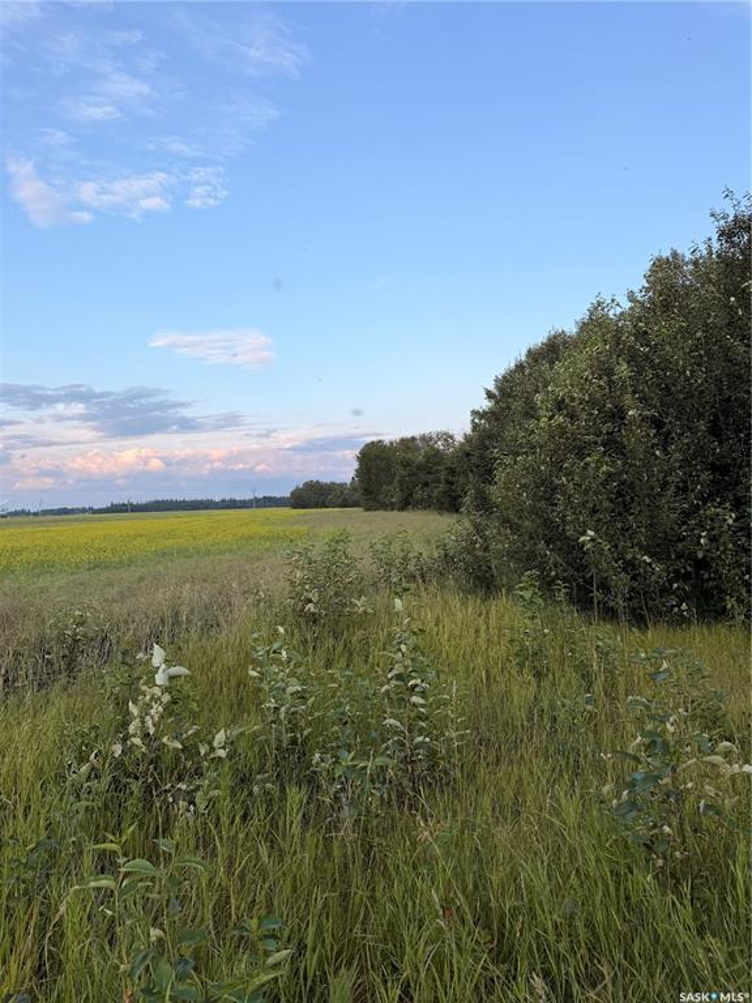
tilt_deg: +1.1
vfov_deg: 71.6
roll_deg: -0.5
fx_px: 695
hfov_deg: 56.8
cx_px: 376
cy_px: 502
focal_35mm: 24
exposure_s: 1/1005
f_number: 1.78
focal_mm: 6.76
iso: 80
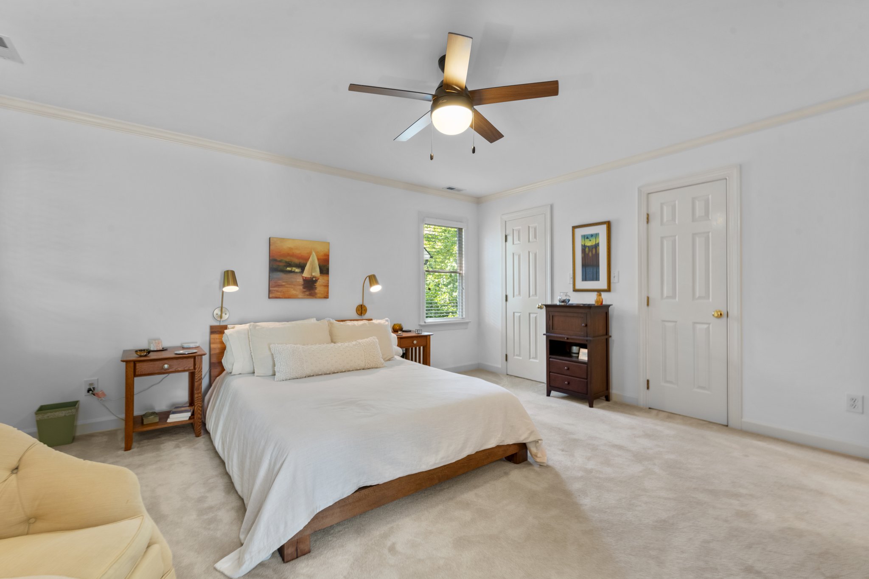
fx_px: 362
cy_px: 290
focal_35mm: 15
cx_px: 434
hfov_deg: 100.4
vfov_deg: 77.3
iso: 400
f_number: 7.1
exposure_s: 1/2
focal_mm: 15
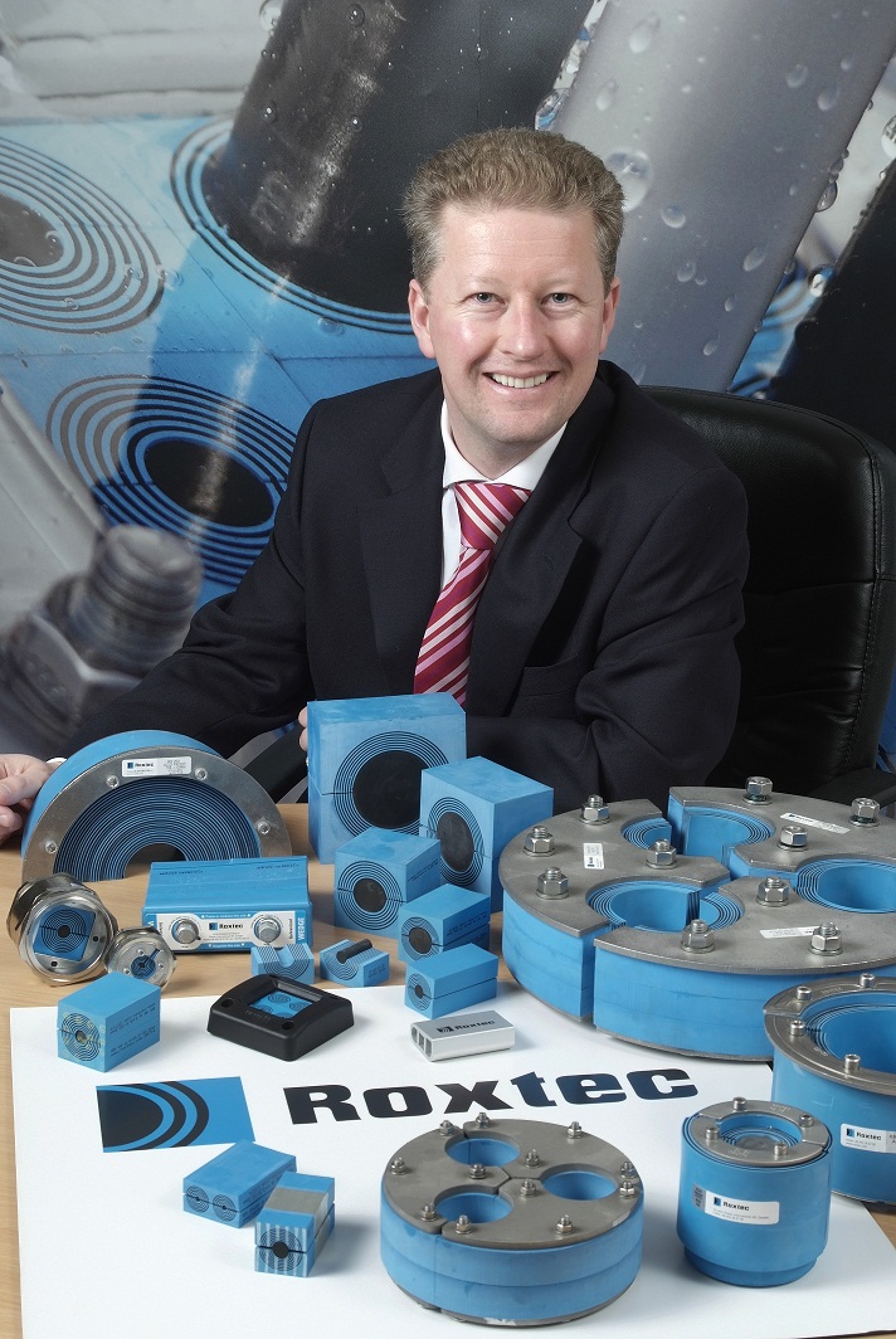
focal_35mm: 66
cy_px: 670
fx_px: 2457
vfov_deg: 30.5
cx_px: 448
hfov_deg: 20.7
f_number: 13
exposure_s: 1/100
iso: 100
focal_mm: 44
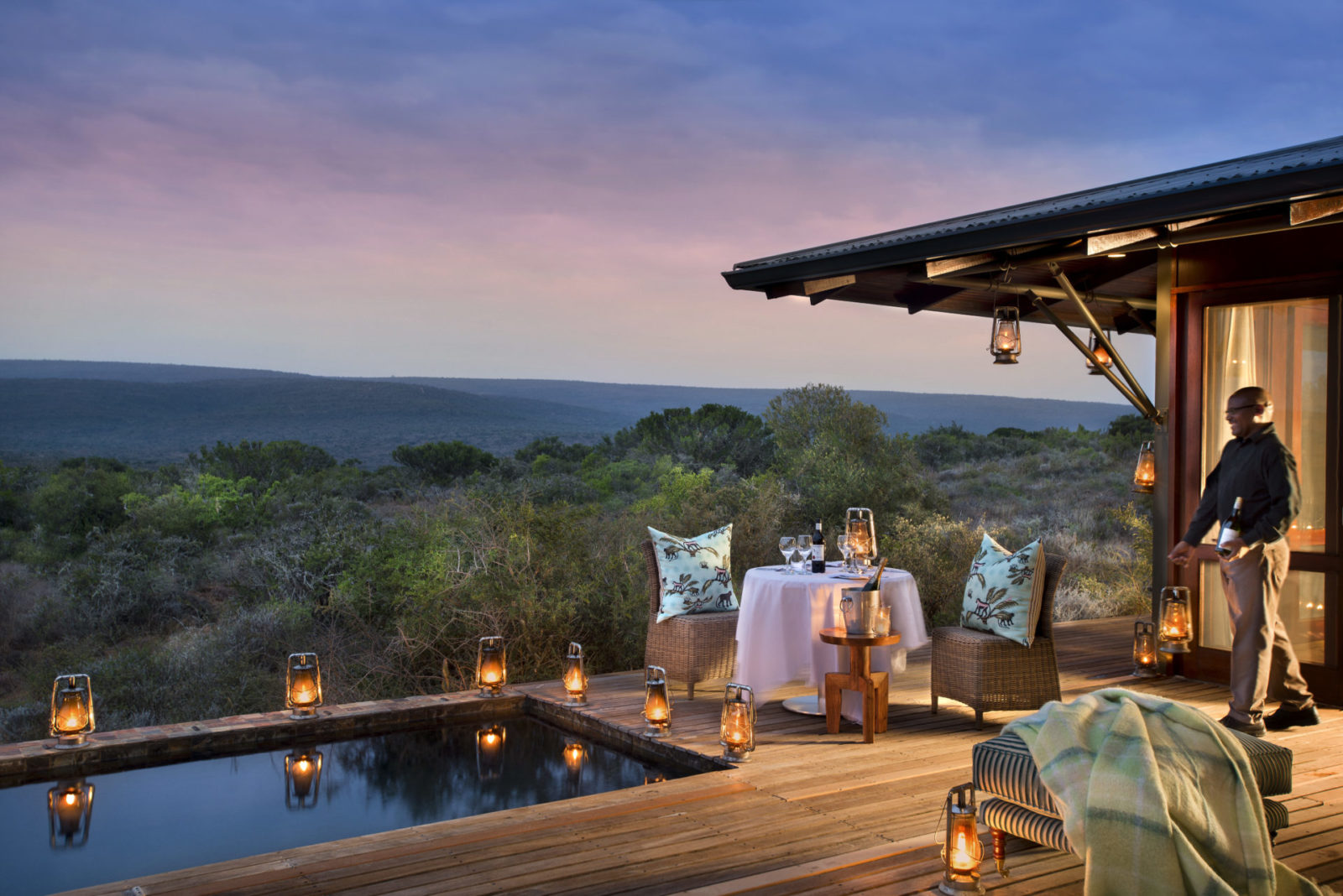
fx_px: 1306
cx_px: 672
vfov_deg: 37.9
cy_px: 448
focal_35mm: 35
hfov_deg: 54.4
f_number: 6.7
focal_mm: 35
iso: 200
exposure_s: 1.5
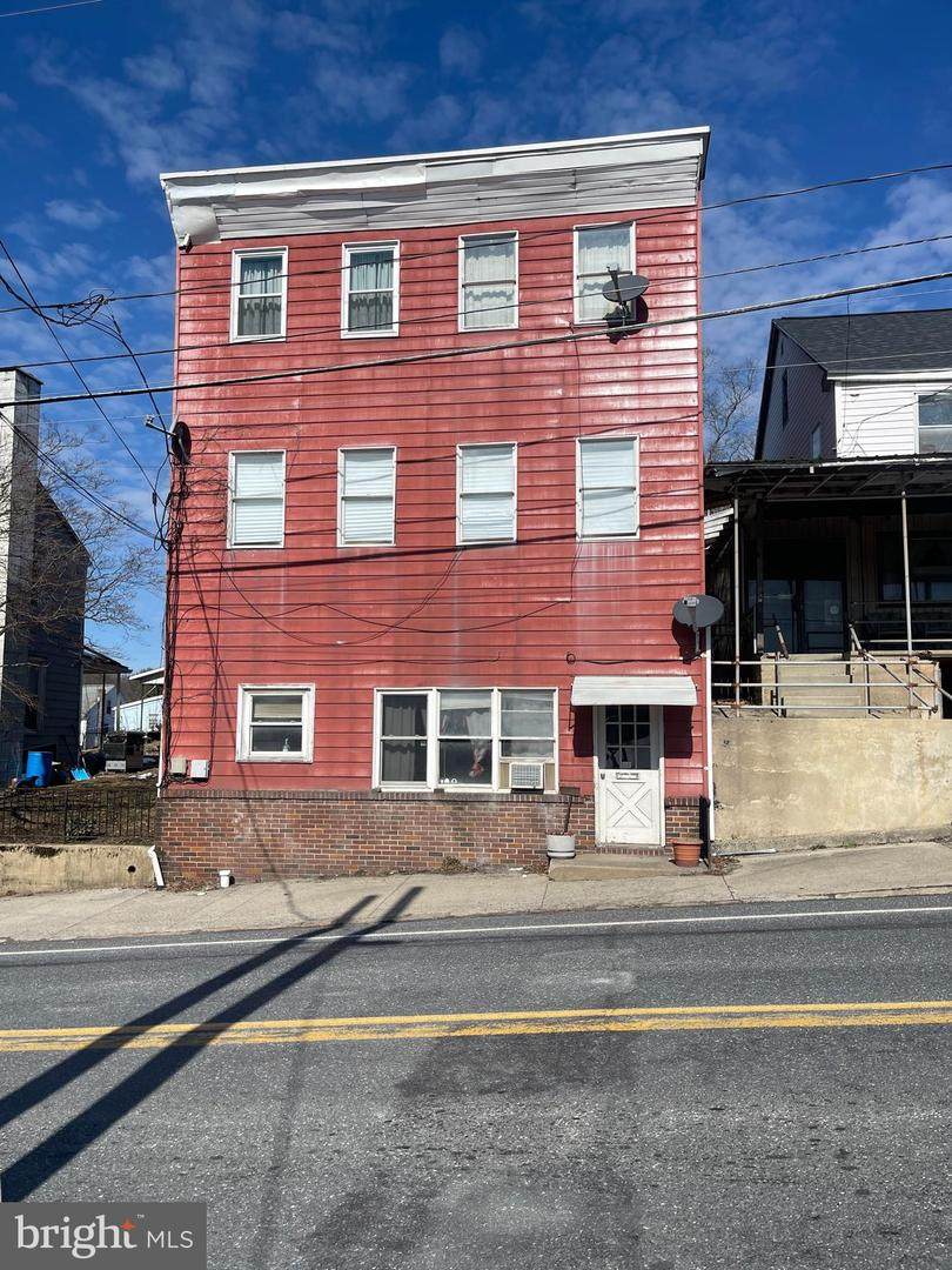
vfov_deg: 69.4
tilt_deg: +5.1
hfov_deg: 54.9
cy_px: 635
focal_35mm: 25
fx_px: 917
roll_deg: -0.5
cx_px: 476
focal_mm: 5.1
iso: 32
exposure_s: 1/6250
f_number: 1.6
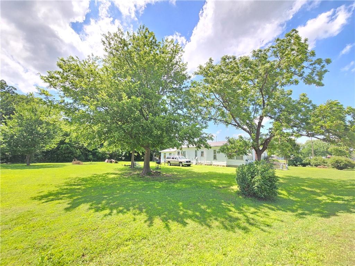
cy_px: 133
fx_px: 133
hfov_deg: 106.2
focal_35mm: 13
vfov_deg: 89.9
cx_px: 178
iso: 50
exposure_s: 1/385
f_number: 2.2
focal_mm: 2.2
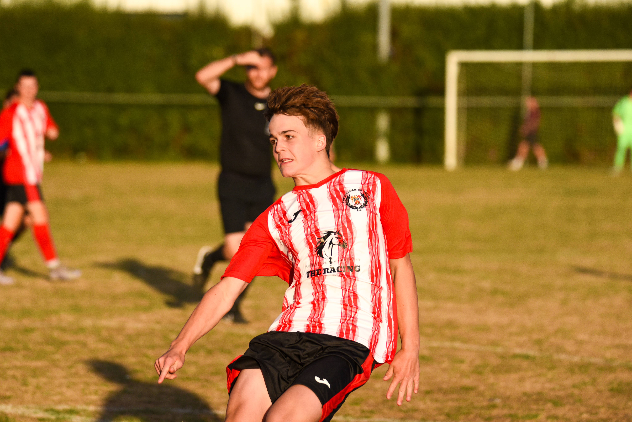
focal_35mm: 260
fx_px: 4566
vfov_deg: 5.3
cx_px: 316
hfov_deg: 7.9
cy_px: 211
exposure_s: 1/4000
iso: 800
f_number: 5.6
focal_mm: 260
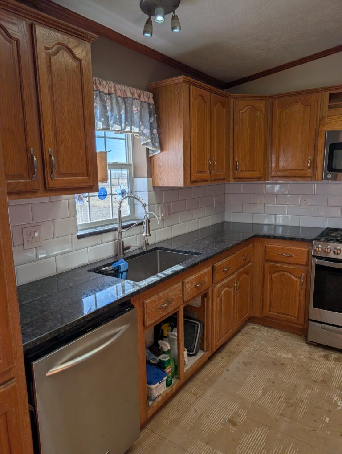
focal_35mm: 24
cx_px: 171
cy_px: 227
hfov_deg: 56.9
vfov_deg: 71.5
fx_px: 315
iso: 28
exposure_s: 1/1527
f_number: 1.68
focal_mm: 6.9
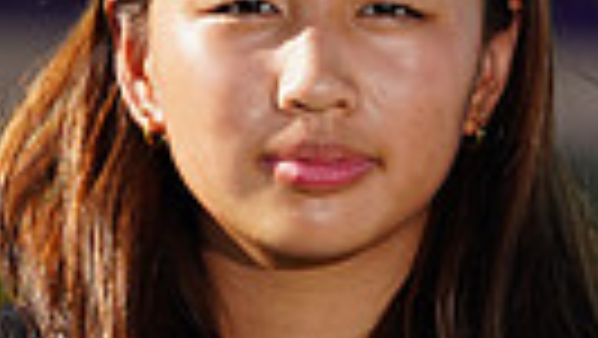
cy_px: 478
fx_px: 23291
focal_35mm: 1468
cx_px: 178
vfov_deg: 0.8
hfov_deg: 1.5
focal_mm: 321
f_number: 9
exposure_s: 1/250
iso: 100
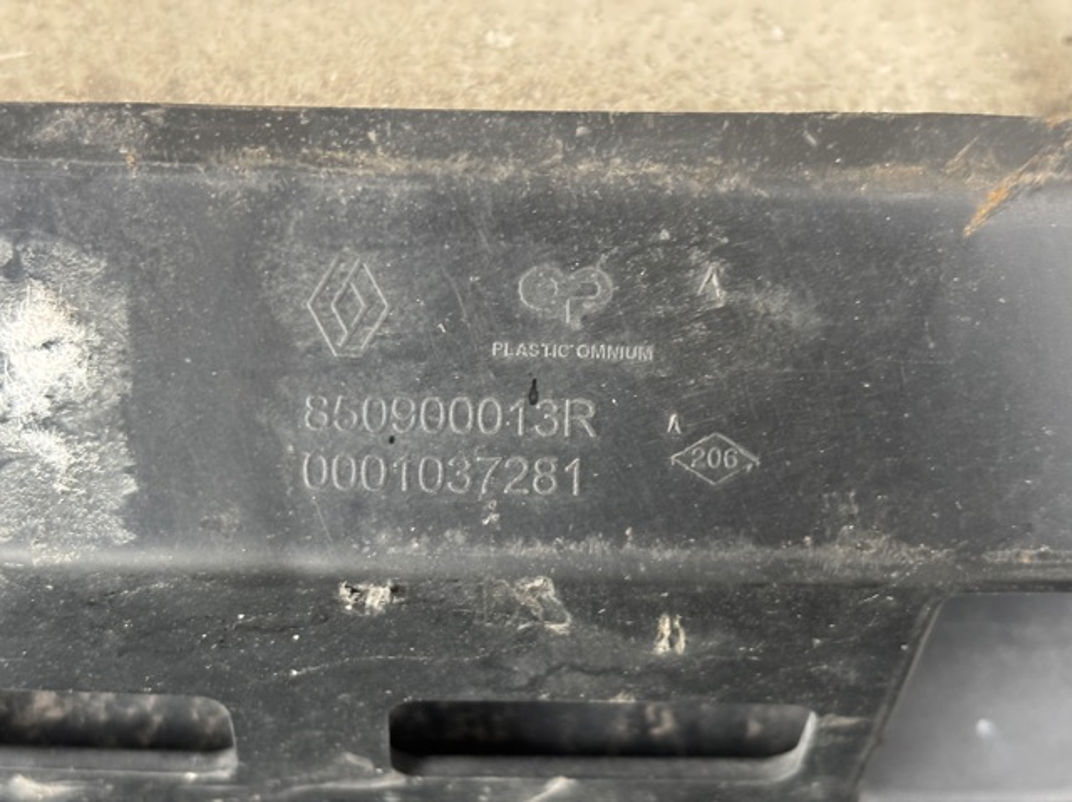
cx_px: 536
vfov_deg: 28.0
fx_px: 1609
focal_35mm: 52
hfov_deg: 36.8
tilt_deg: -63.8
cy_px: 401
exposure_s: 1/40
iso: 160
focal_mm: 5.96
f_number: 1.6
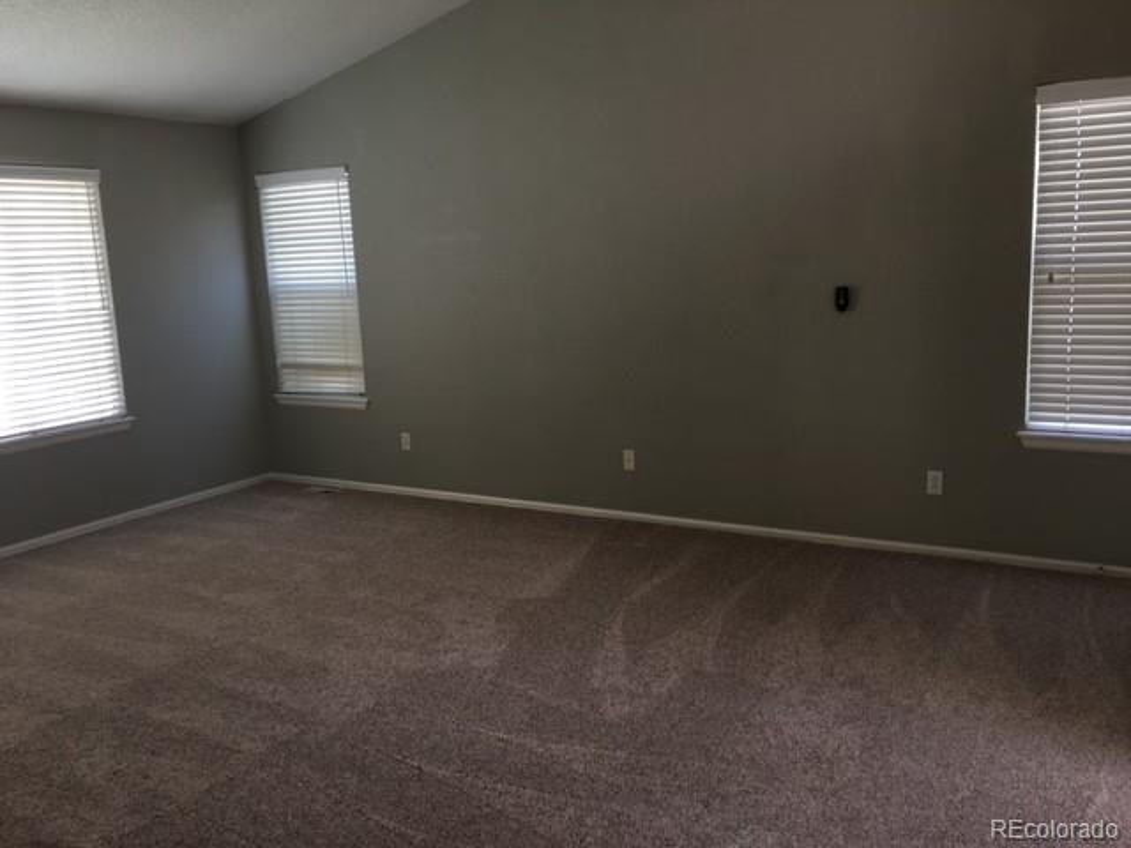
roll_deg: +3.0
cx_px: 566
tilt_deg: -10.0
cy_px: 424
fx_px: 948
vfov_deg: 48.2
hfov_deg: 61.7
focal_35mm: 29
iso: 25
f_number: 2.2
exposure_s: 1/30
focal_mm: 4.15
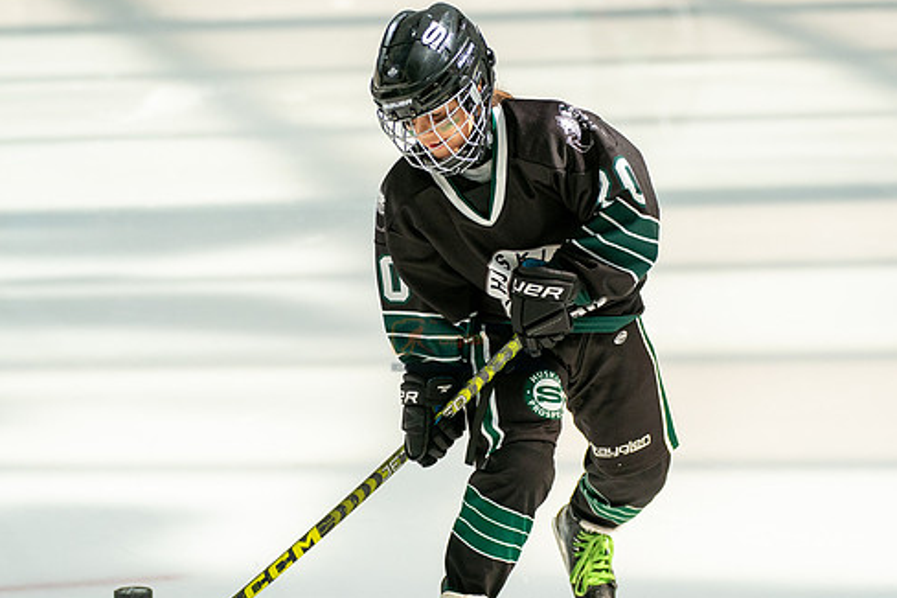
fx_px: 5430
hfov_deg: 9.4
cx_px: 471
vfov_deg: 6.3
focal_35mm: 218
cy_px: 258
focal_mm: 148
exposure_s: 1/4000
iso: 1600
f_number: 3.5
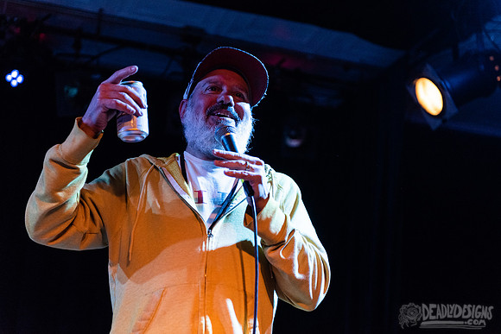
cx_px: 264
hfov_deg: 27.4
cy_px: 158
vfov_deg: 18.5
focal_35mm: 74
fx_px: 1027
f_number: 3.2
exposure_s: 1/160
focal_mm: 70
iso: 2000
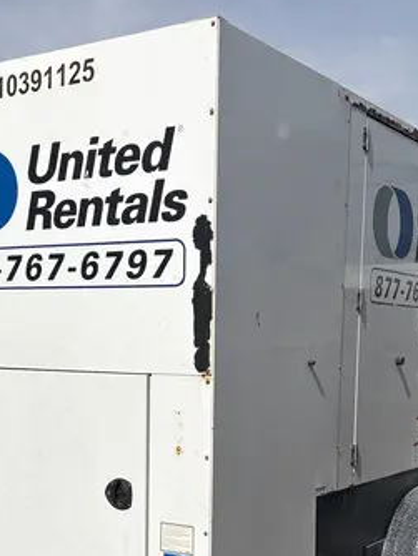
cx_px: 190
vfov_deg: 33.1
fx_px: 917
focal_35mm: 57
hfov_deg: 25.7
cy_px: 414
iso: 50
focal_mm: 5.96
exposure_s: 1/11905
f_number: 1.6
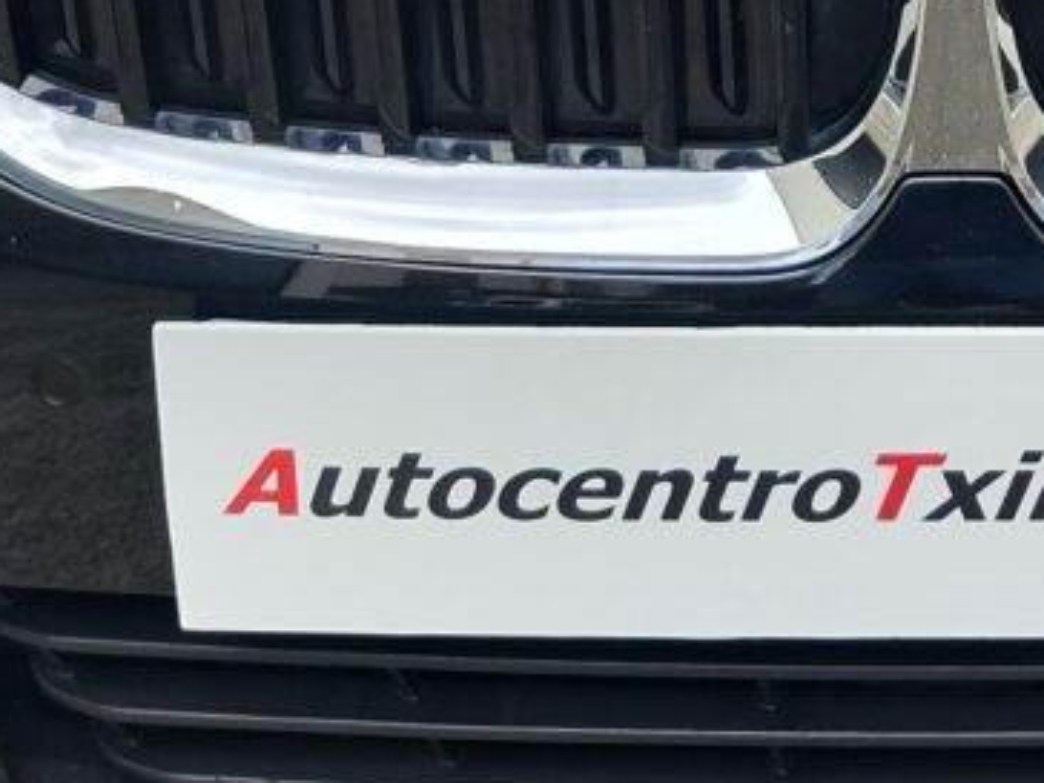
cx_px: 949
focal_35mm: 101
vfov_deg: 13.5
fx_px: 3046
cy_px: -493
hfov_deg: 19.1
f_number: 1.69
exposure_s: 1/344
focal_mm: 7.01
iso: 50
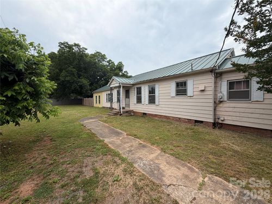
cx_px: 136
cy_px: 102
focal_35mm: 14
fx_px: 110
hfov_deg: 102.1
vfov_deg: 85.7
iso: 25
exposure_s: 1/770
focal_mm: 2.22
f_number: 2.2
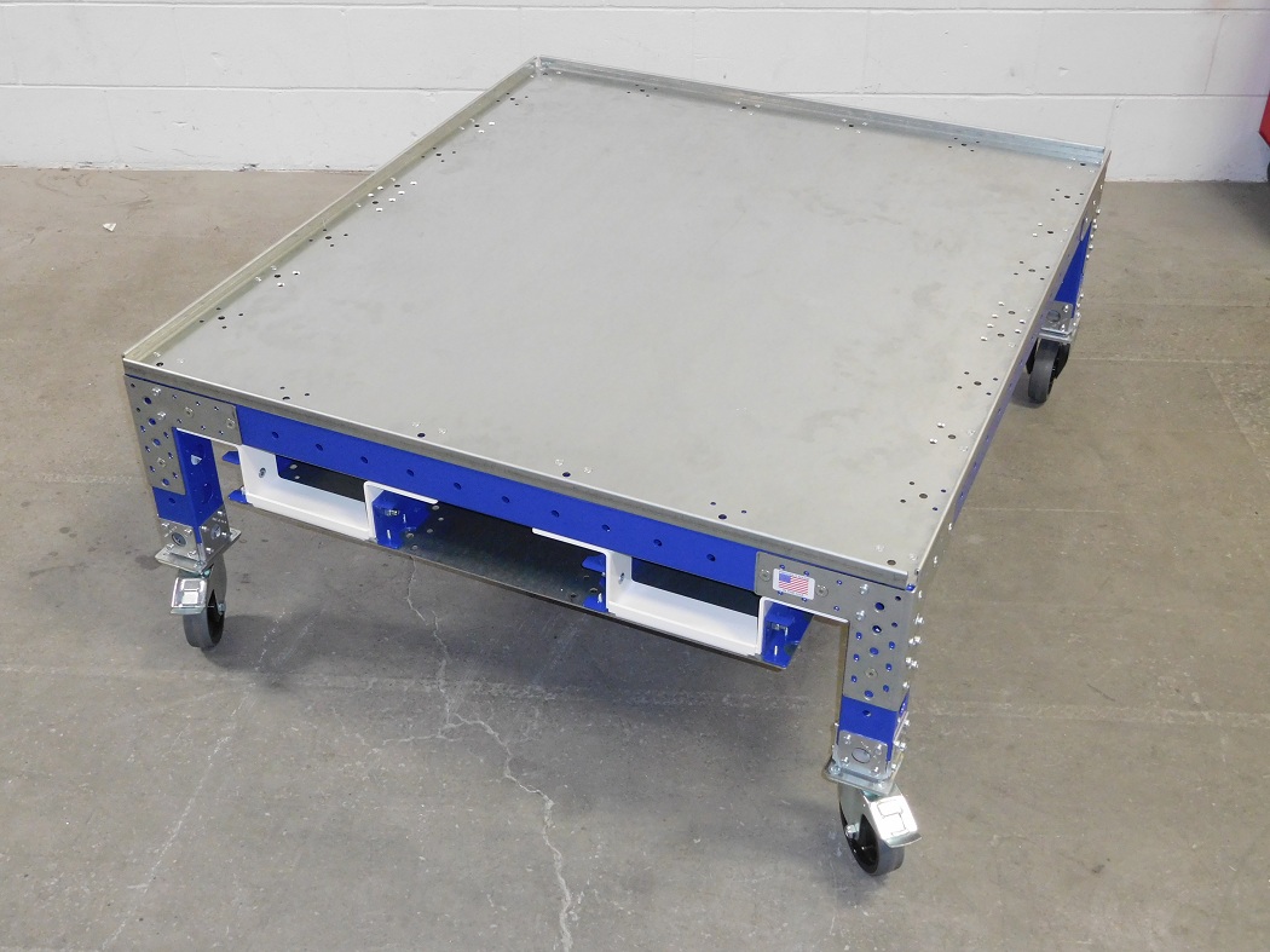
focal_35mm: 40
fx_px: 1467
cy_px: 476
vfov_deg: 35.9
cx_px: 635
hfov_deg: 46.8
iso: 450
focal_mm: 7.1
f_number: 3.9
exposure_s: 1/30
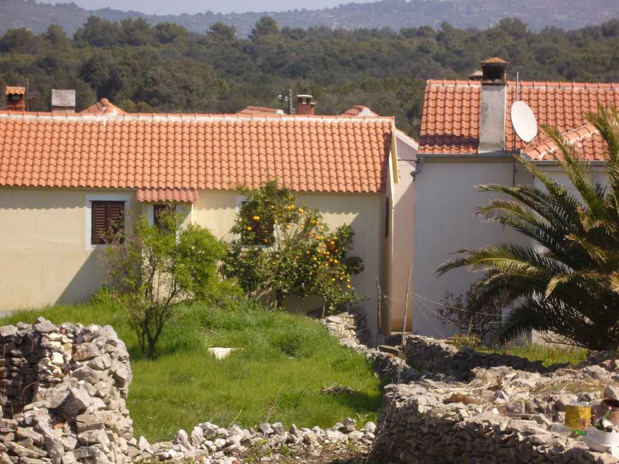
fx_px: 1878
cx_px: 310
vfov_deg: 14.1
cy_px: 232
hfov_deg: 18.7
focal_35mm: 105
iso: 80
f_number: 5
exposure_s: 1/320
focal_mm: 17.4
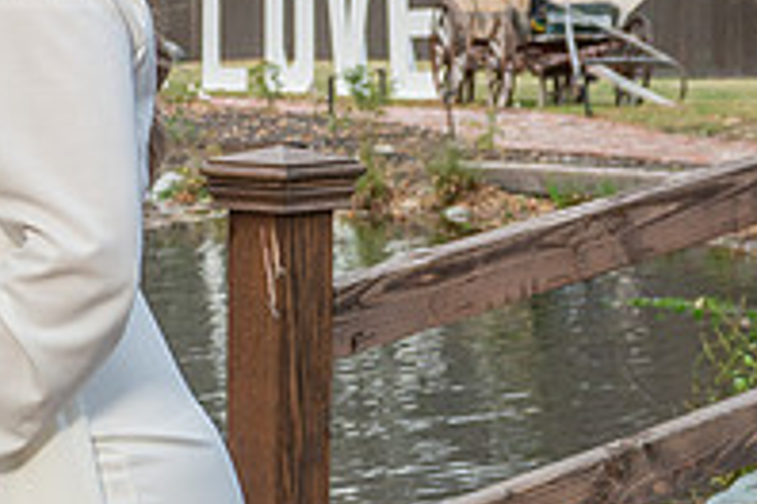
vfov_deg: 10.4
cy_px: 351
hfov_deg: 14.5
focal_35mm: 132
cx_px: -364
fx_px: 2775
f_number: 5.6
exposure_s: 1/125
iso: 200
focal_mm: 24
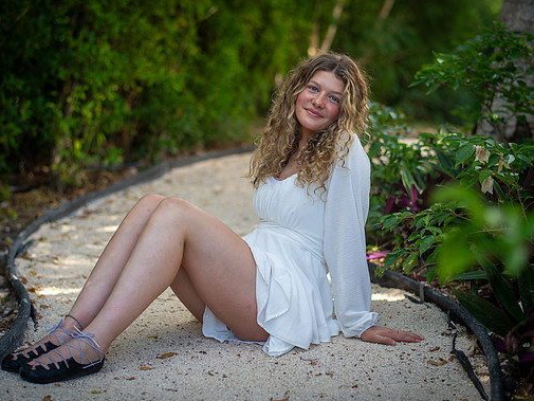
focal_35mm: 64
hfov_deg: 30.3
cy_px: 201
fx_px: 988
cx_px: 259
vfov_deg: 22.9
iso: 400
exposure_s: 1/640
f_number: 2.2
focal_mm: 58
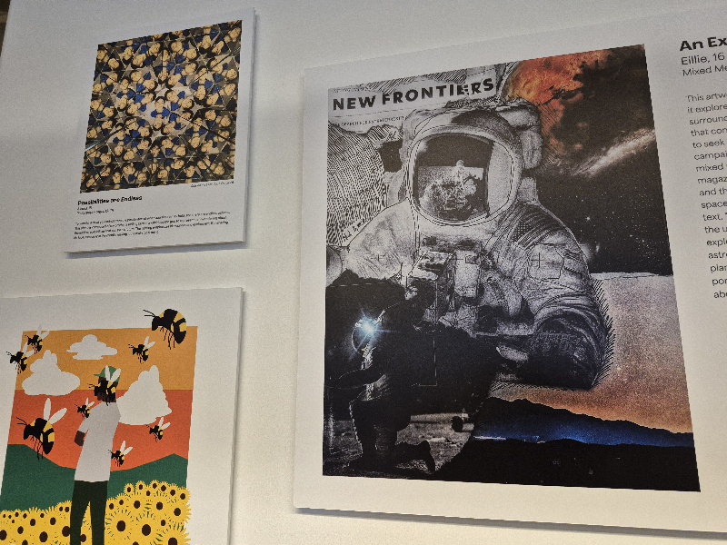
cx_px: 364
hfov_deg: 73.9
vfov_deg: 58.9
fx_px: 483
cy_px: 272
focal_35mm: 23
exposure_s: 1/120
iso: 500
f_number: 1.8
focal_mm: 5.4
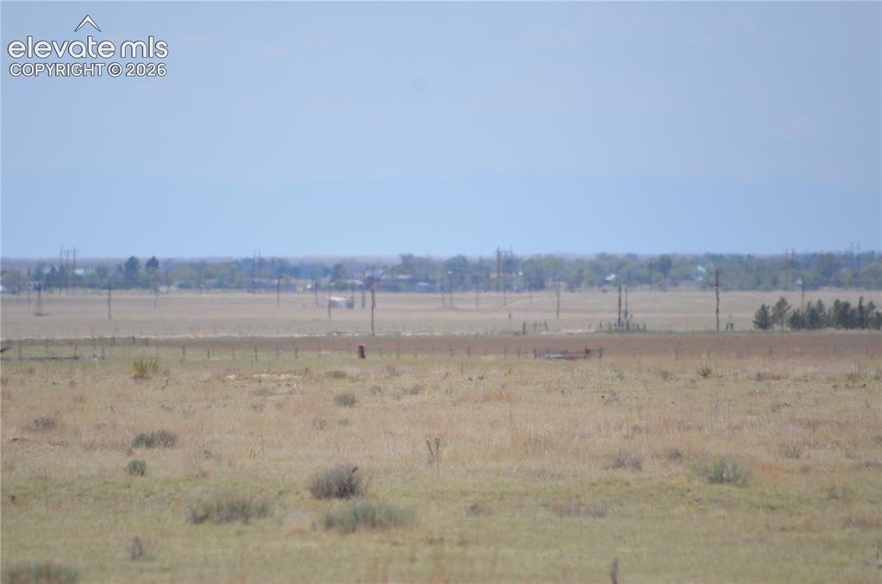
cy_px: 292
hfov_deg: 4.6
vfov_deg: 3.0
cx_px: 441
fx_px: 10999
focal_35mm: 450
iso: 320
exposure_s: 1/2000
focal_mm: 300
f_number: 5.6
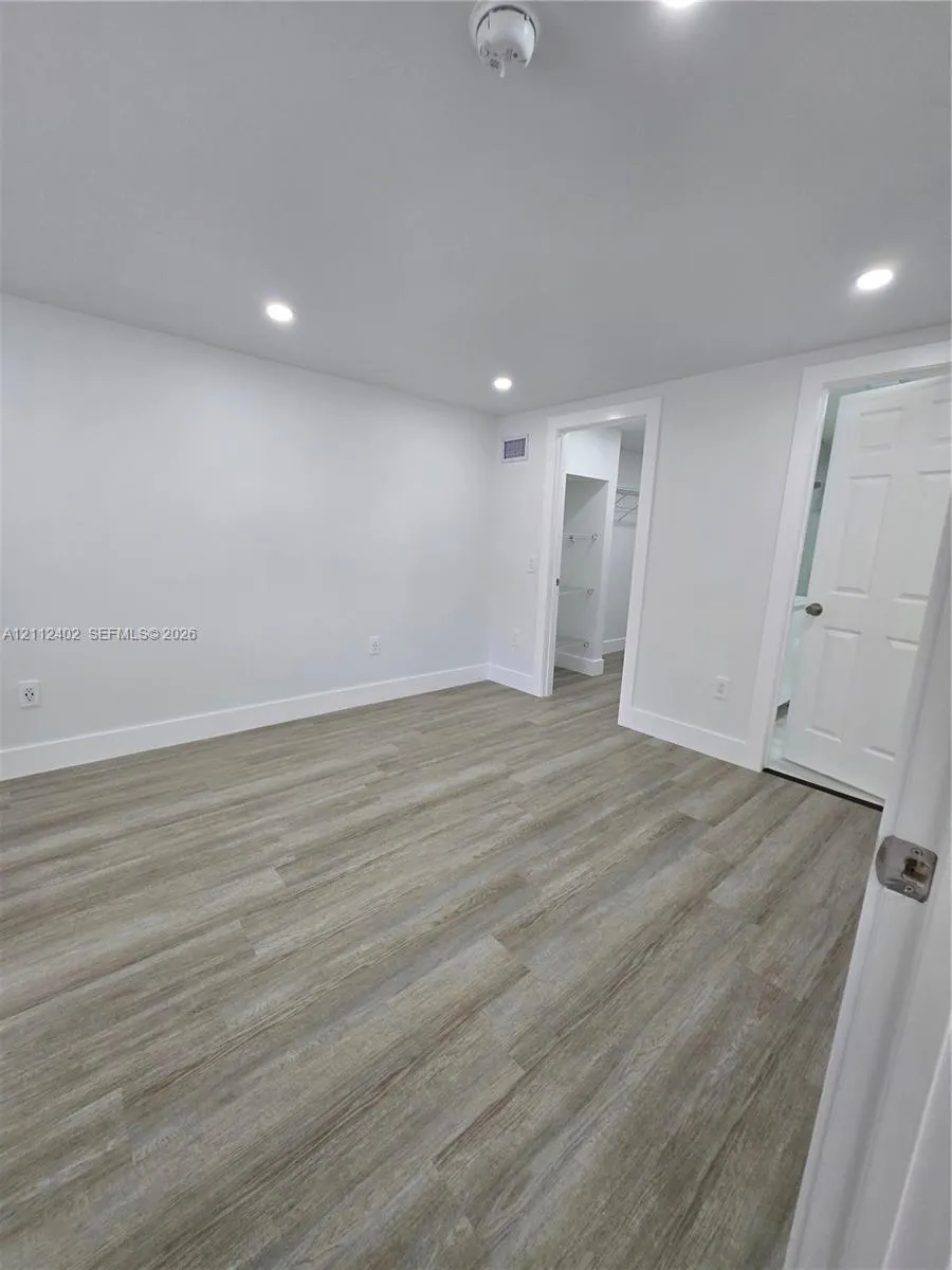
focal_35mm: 13
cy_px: 635
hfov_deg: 89.9
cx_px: 476
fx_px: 477
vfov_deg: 106.2
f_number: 2.2
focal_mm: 1.7
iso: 100
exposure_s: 1/60
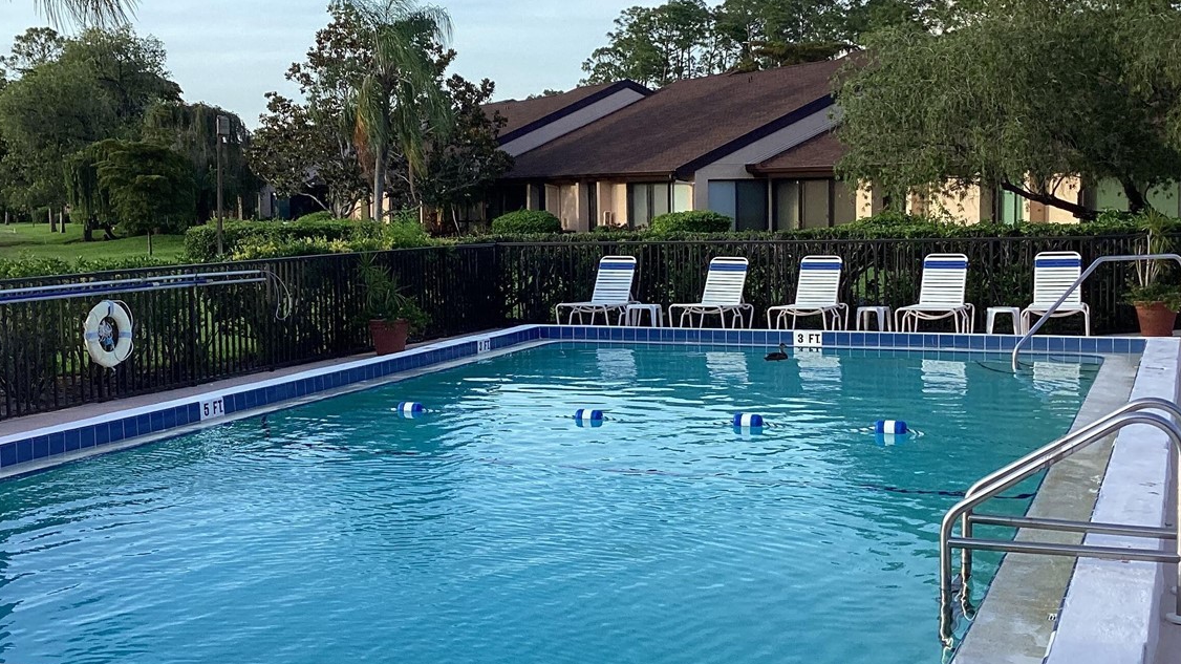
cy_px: 309
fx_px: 1503
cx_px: 512
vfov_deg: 24.9
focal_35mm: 48
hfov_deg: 42.8
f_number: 2.4
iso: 25
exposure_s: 1/547
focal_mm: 3.3
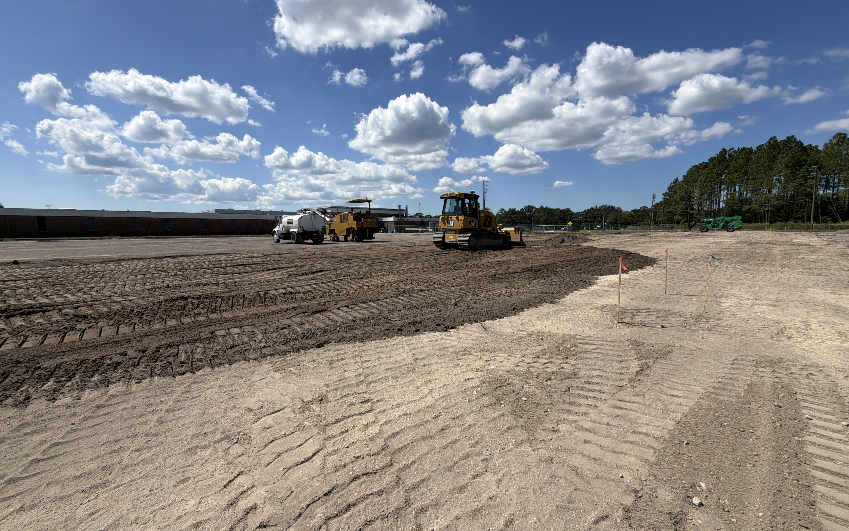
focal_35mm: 15
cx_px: 424
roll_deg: +0.1
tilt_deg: -7.1
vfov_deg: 74.8
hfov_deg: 101.5
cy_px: 264
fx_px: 347
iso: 20
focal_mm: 2.22
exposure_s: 1/1464
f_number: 2.2
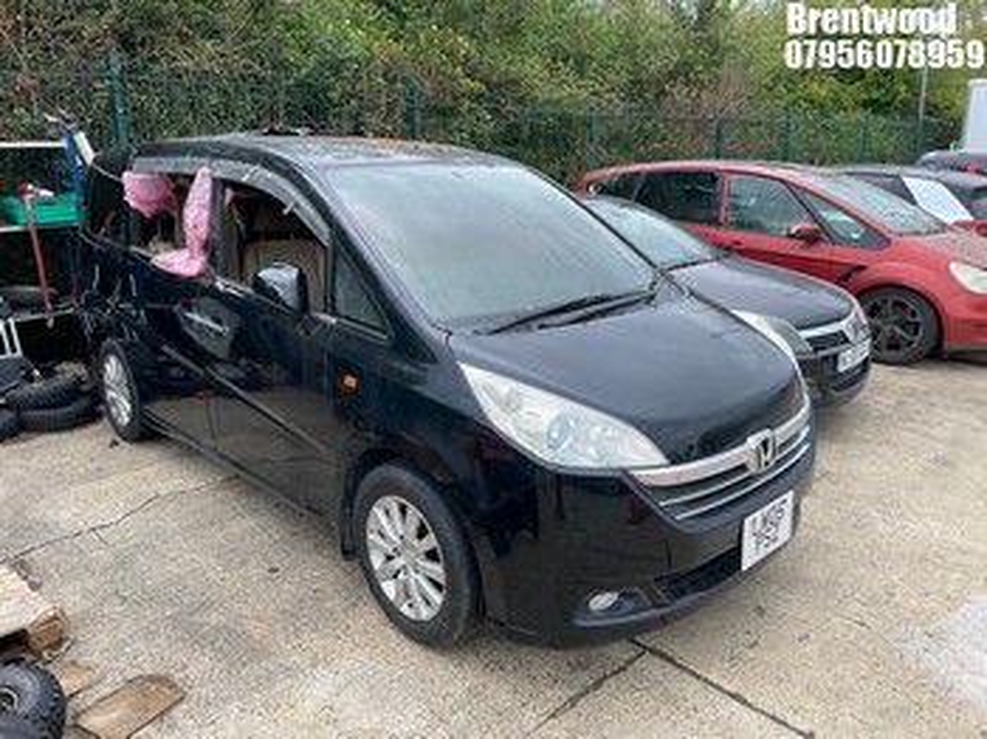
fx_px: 741
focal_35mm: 26
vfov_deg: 53.0
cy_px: 370
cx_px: 494
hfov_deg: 67.3
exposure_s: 1/678
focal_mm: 4.2
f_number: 1.6
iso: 32
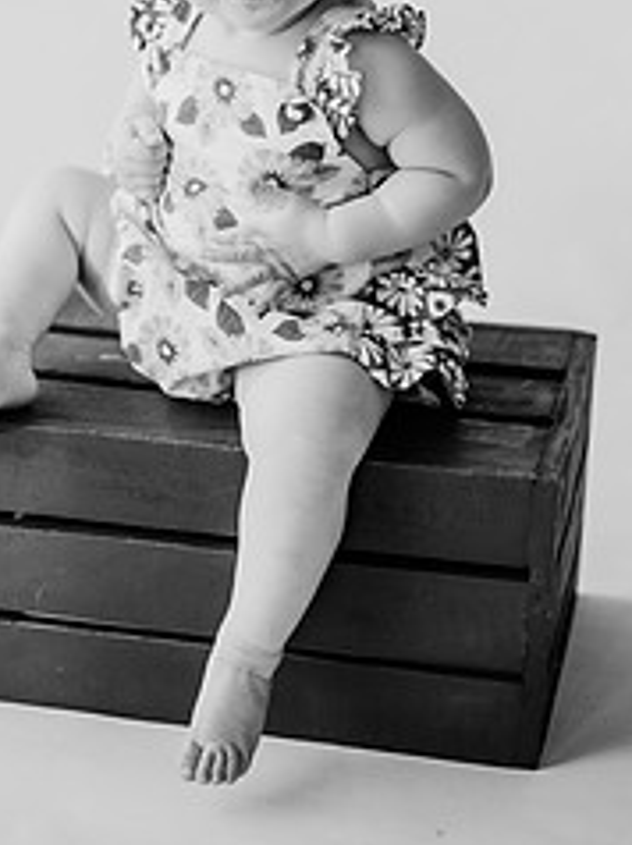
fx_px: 2219
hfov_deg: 16.2
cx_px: 259
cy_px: 131
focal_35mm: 91
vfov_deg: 21.2
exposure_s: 1/800
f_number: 2
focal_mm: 50
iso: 400
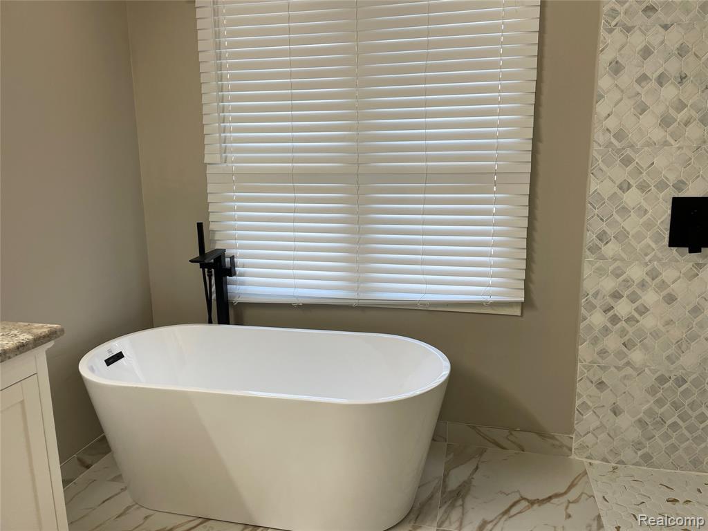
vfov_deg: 53.1
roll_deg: +0.7
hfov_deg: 67.3
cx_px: 354
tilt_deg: -11.6
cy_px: 266
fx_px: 532
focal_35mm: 26
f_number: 1.6
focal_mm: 4.2
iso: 80
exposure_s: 1/120
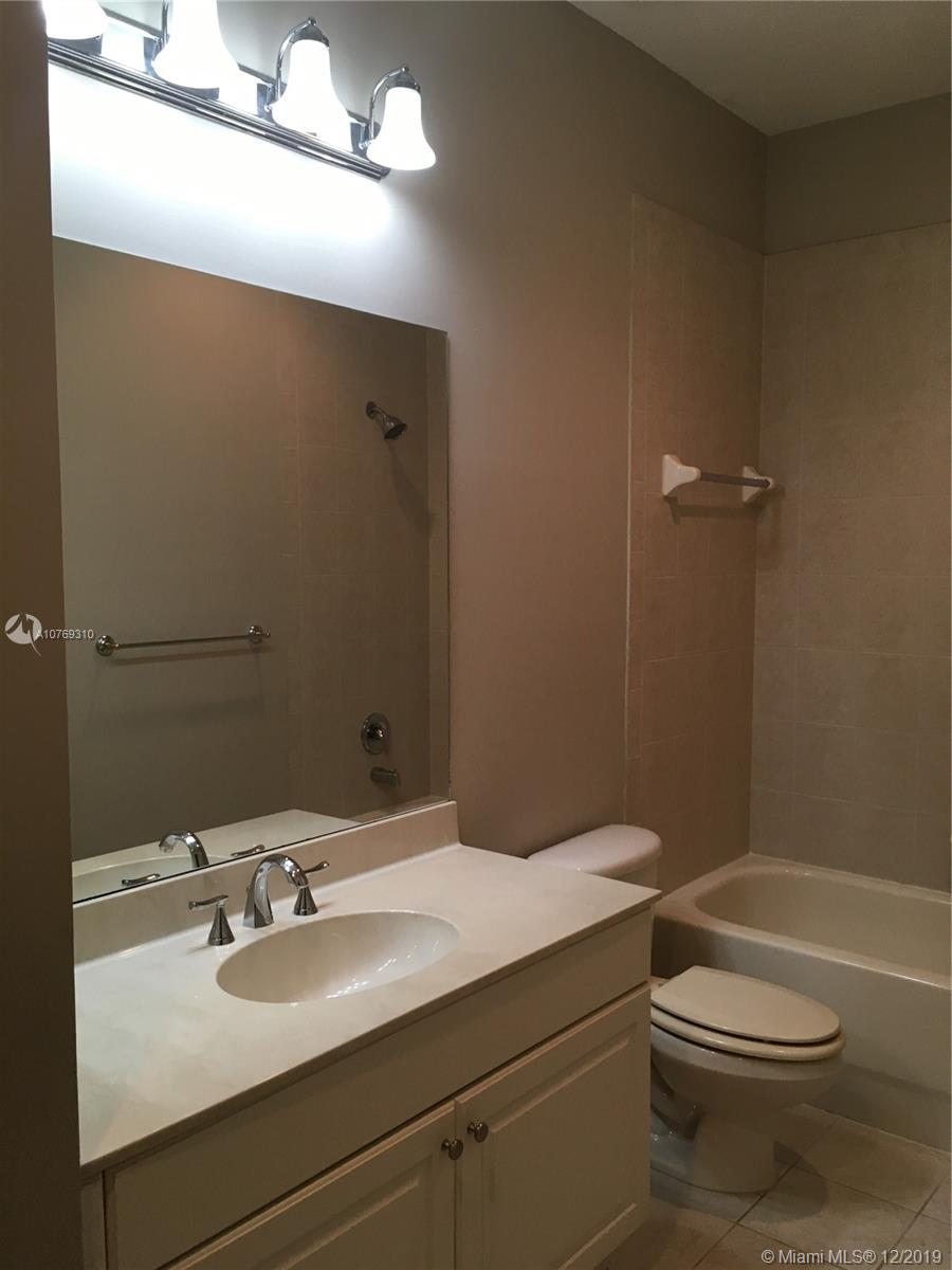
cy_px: 635
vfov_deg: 61.7
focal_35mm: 29
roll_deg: +0.2
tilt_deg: -6.6
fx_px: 1063
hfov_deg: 48.2
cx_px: 476
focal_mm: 4.15
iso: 32
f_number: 2.2
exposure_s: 1/30
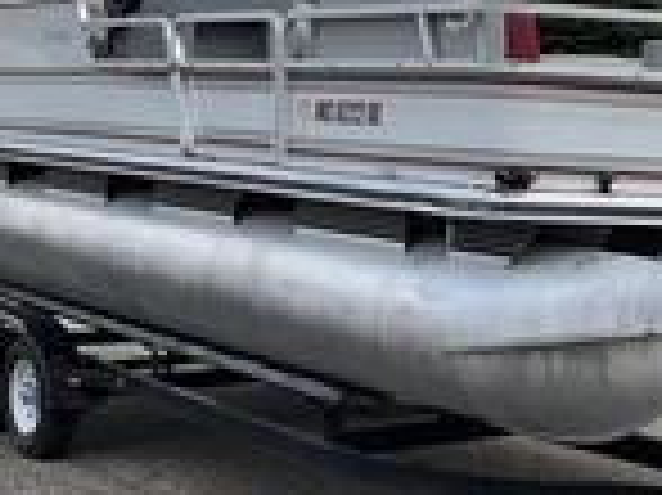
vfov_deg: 18.6
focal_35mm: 79
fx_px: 1510
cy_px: 306
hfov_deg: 23.8
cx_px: 648
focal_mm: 3
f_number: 1.8
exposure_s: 1/978
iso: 25
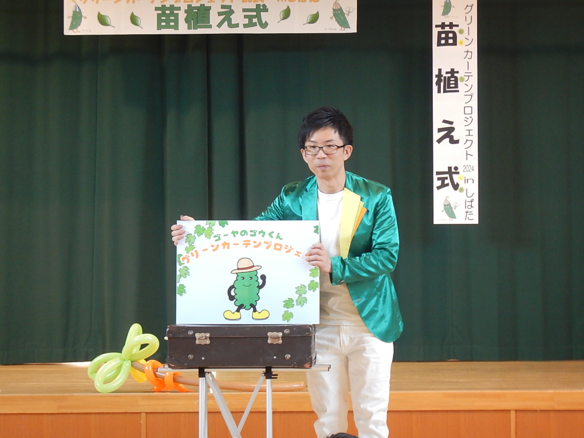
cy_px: 219
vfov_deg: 12.3
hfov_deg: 16.4
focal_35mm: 120
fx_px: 2024
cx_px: 292
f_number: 4.9
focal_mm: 21.5
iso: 450
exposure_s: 1/15
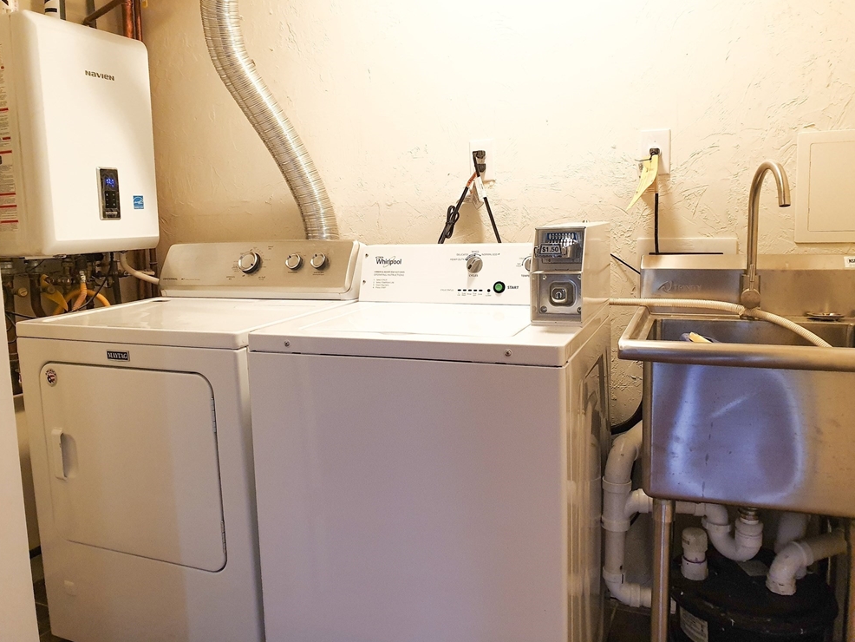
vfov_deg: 51.4
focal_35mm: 27
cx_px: 434
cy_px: 311
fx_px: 667
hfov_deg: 65.3
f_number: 2.4
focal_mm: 4.3
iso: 320
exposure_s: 1/60
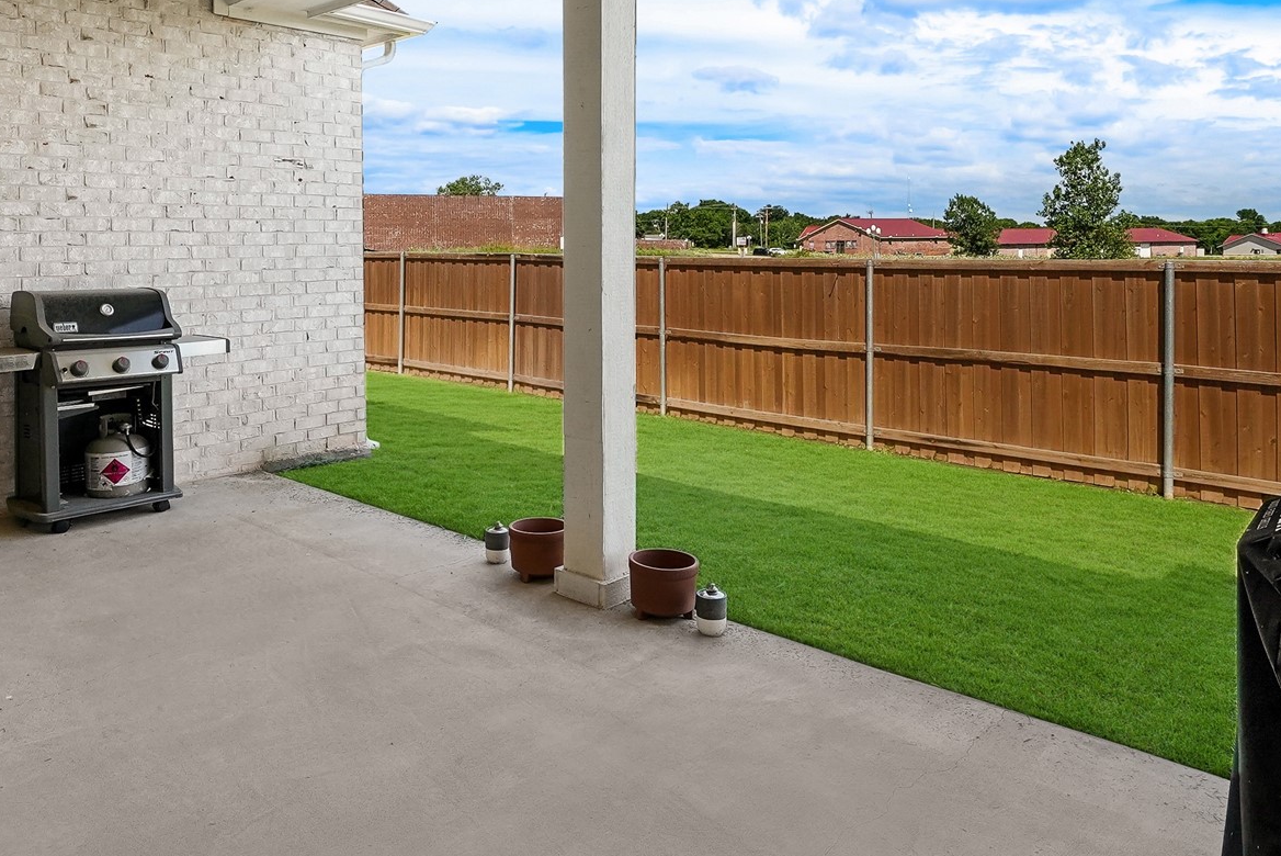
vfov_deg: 48.2
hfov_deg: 69.0
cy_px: 245
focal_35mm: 26
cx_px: 547
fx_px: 926
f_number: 8
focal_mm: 14
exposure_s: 1/320
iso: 1600
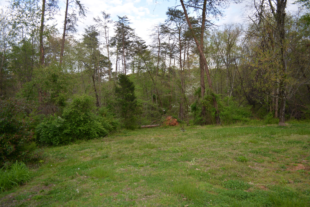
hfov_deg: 67.4
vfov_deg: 47.9
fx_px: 232
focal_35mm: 27
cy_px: 104
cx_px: 155
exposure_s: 1/200
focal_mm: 18
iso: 100
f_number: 4
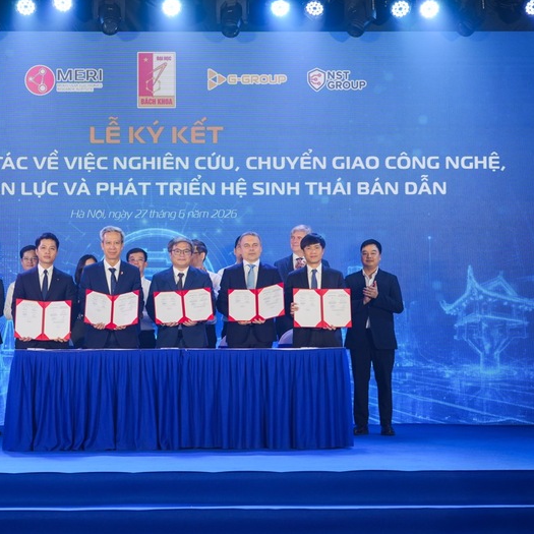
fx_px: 1152
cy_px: 270
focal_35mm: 66
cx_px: 169
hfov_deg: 25.9
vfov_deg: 26.1
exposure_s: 1/250
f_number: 5
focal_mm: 51
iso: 800
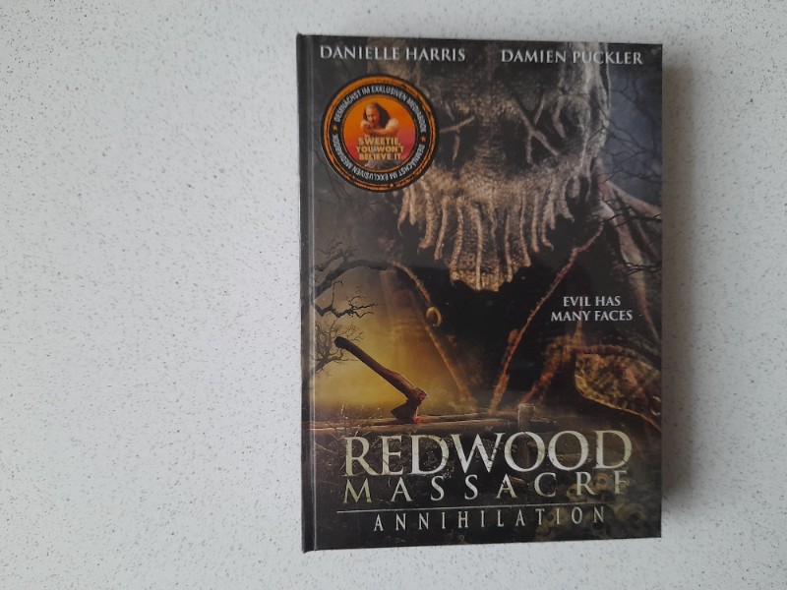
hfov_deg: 69.4
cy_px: 295
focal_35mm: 25
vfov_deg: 54.9
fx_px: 568
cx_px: 394
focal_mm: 4.6
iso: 250
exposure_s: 1/30
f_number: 2
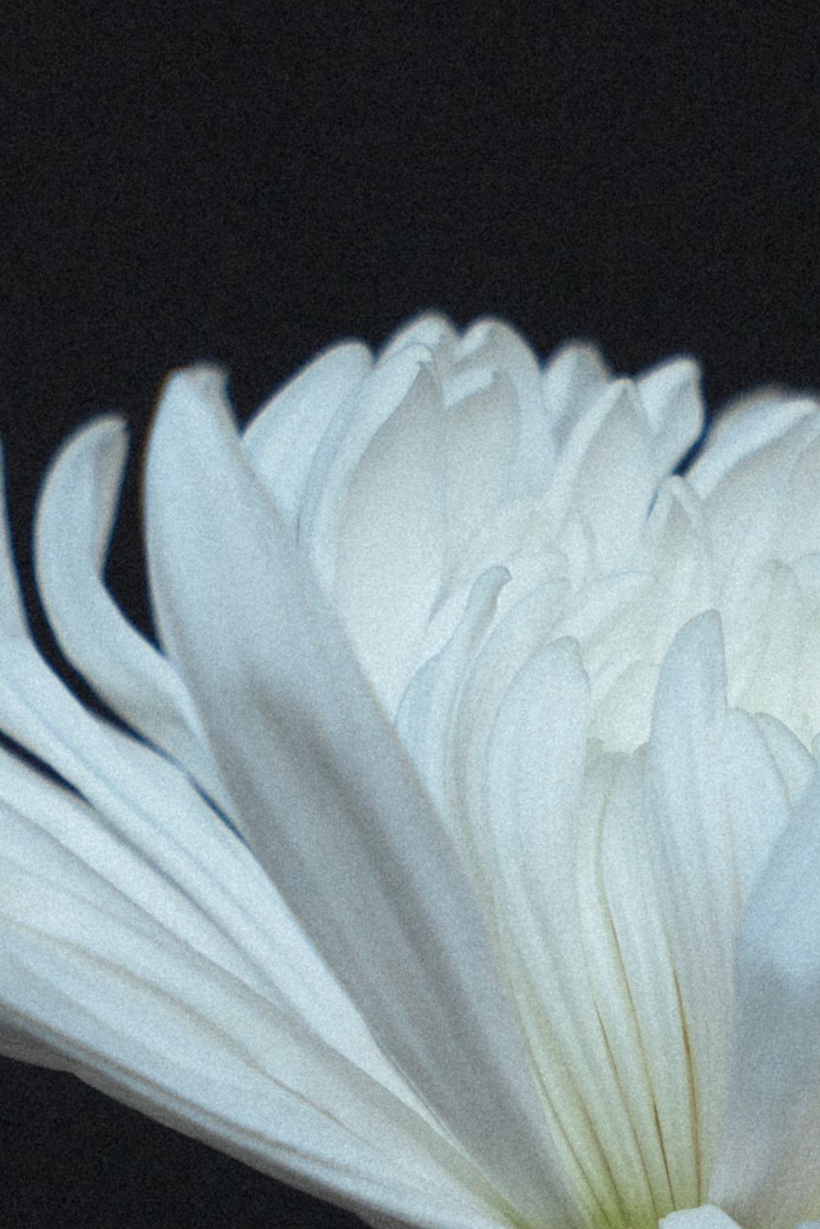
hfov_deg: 3.9
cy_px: 2506
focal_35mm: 354
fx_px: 12086
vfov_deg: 5.7
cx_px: 739
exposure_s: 1/320
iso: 200
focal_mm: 70
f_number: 4.5
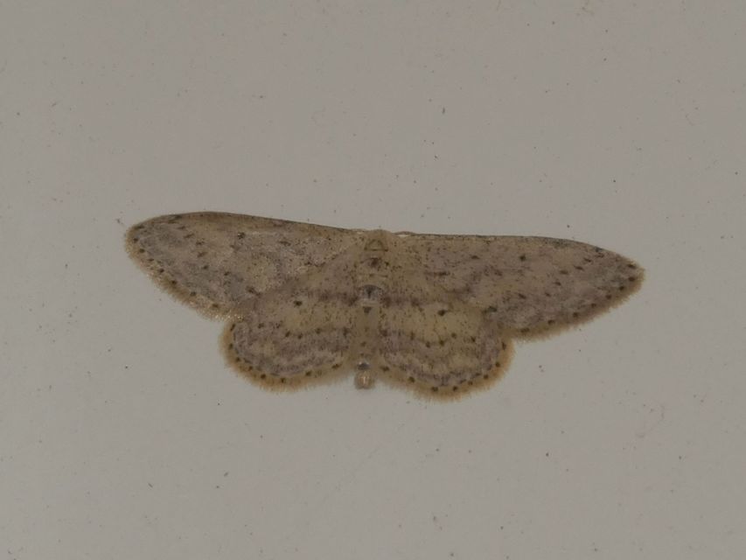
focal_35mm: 122
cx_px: 373
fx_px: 2630
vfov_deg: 12.2
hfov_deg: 16.1
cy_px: 280
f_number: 5.6
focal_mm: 21.9
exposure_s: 1/80
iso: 80
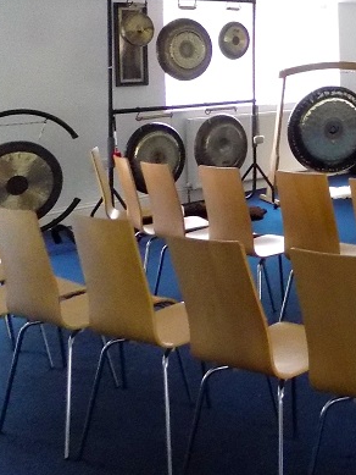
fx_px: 836
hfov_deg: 19.1
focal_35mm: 61
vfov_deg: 30.6
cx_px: 616
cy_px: 70
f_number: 3.1
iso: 400
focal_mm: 4
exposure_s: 1/30
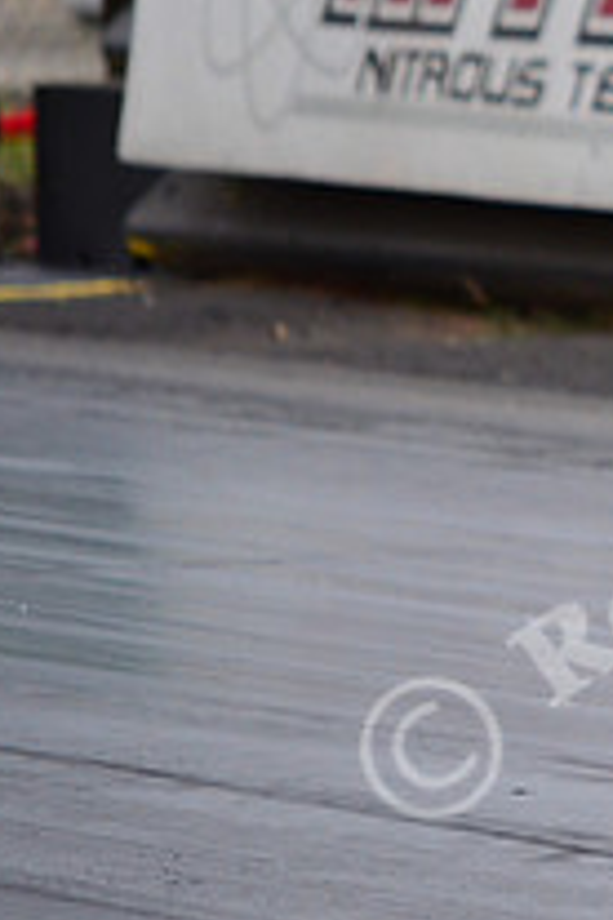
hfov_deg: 2.0
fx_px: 17658
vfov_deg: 3.0
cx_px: 1222
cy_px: 244
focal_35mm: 691
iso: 1000
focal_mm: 165
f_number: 5.6
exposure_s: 1/2000
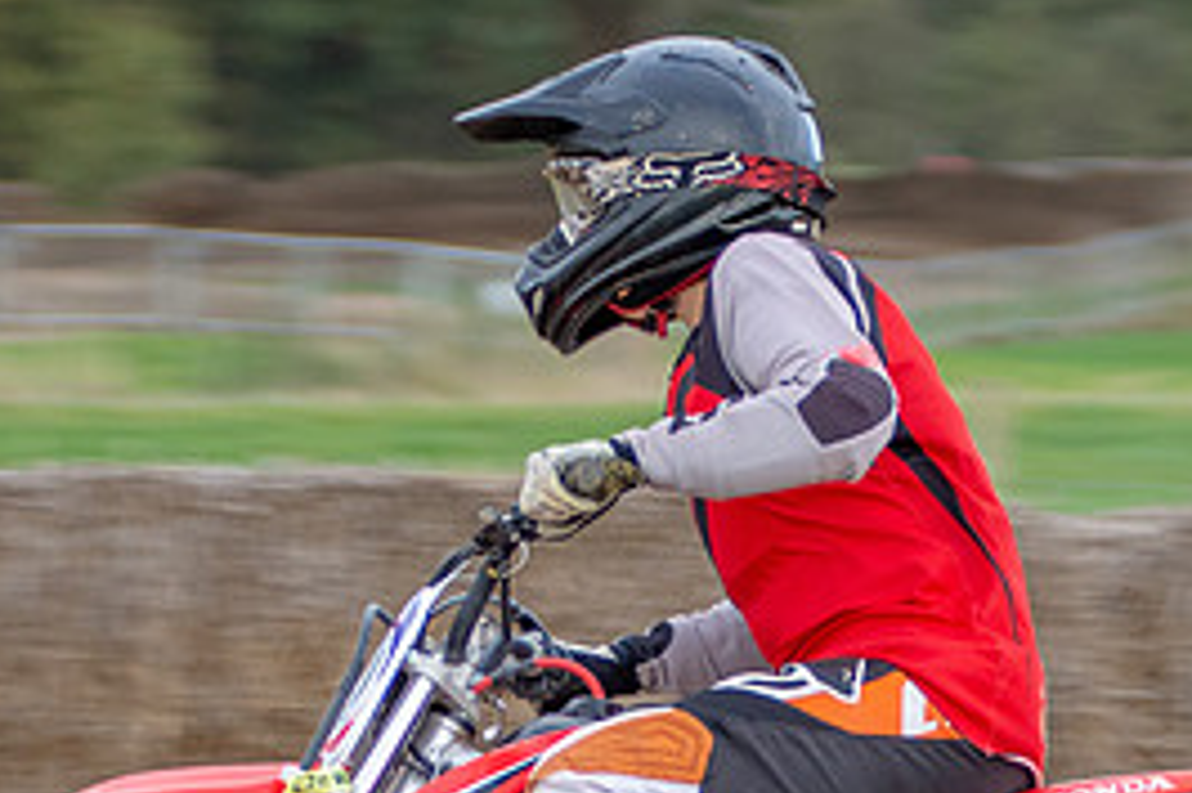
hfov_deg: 4.9
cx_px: 855
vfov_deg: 3.3
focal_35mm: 418
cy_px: 812
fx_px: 13831
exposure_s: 1/250
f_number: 6.3
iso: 400
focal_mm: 98
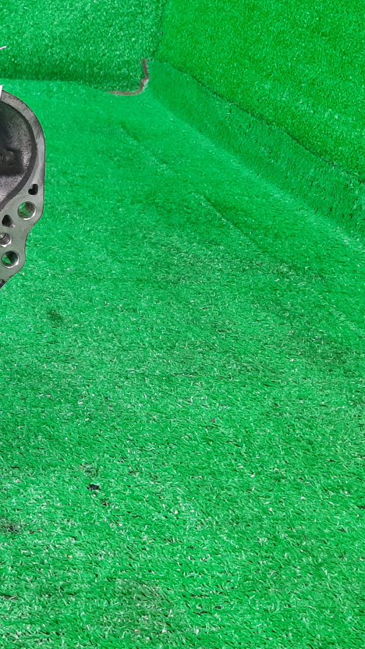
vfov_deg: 41.8
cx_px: -125
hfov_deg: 21.7
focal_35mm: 49
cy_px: 241
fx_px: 843
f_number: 1.7
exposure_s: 1/50
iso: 132
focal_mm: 3.93
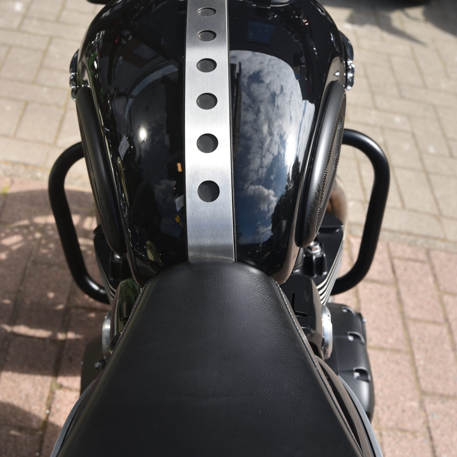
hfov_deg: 28.2
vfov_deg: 28.0
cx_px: 231
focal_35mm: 61
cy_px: 153
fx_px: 911
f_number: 6.3
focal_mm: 45
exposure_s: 1/160
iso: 100
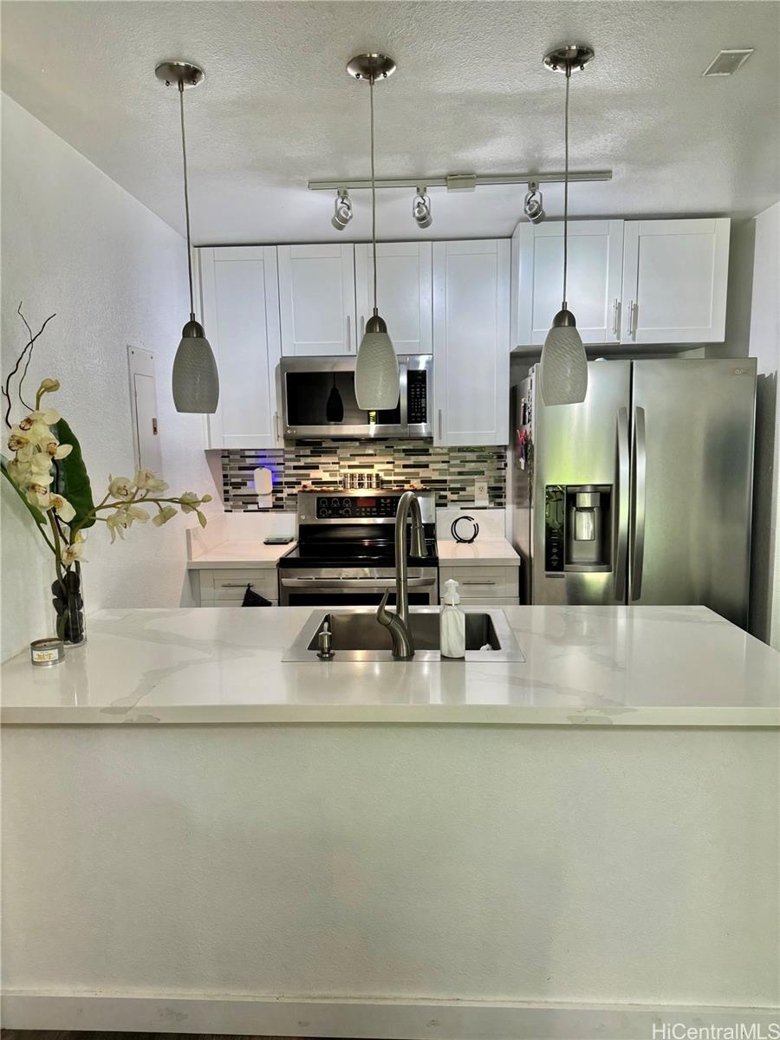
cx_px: 390
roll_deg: +2.0
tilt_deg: -6.2
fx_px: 721
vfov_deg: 71.6
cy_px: 520
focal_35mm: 24
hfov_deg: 56.8
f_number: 1.78
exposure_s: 1/120
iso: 125
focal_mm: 6.76
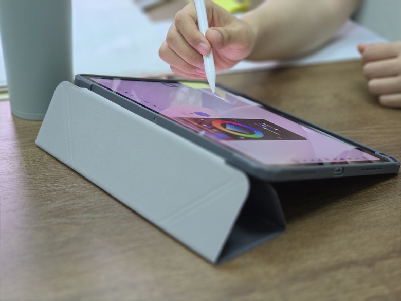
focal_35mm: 69
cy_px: 150
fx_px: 799
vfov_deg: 21.3
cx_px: 200
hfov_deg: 28.2
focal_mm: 7
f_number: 2.4
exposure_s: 1/120
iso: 200
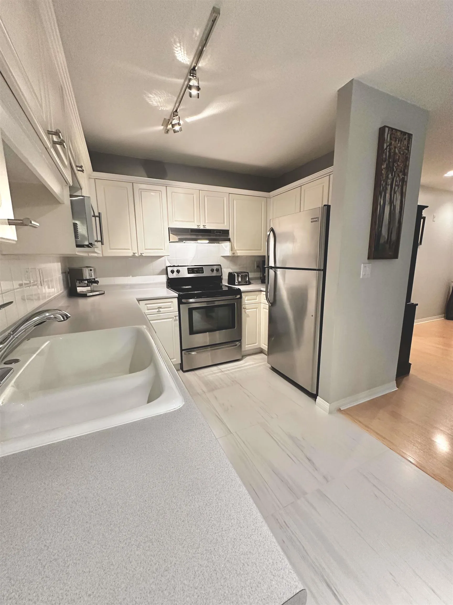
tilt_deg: -10.1
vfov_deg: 102.1
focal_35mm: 14
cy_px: 302
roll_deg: +0.9
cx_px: 226
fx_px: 244
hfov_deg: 85.7
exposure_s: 1/60
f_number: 2.2
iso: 320
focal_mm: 2.22
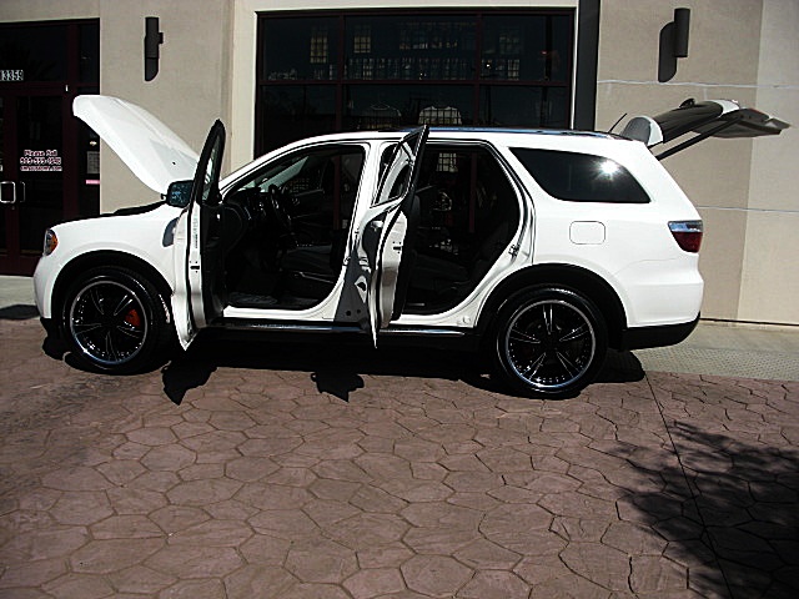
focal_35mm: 36
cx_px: 400
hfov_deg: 51.4
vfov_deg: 39.7
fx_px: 831
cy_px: 300
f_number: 7.9
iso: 50
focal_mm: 6.3
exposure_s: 1/250
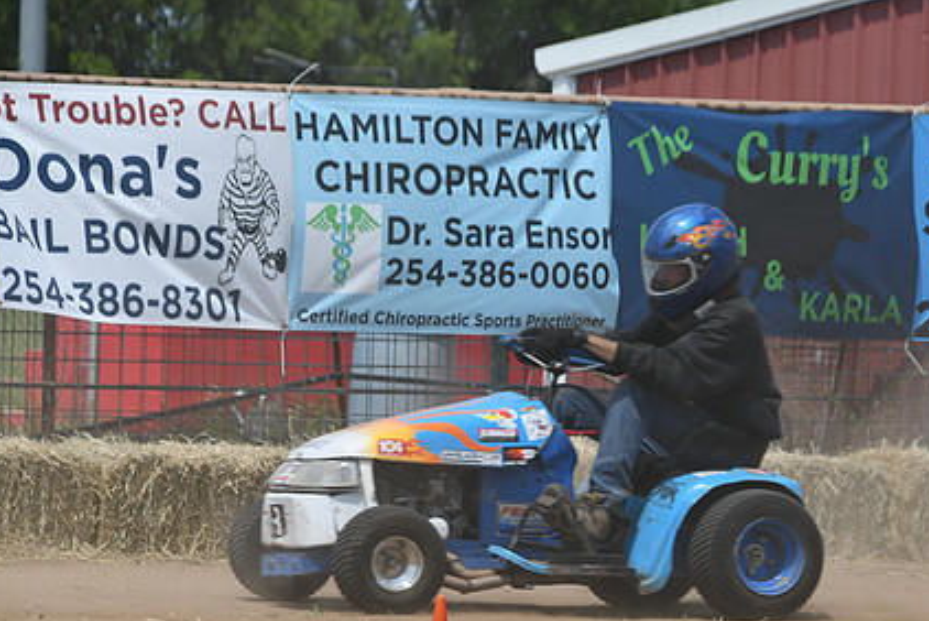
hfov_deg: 5.7
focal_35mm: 360
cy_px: 422
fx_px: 9296
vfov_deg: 3.8
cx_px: 575
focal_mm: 175
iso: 100
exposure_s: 1/500
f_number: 8
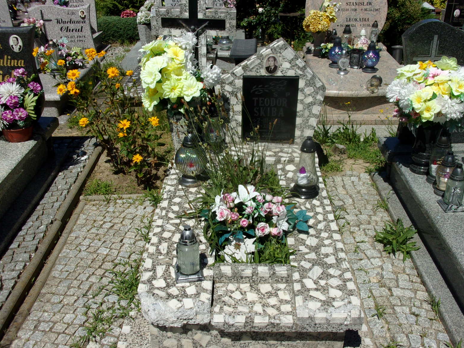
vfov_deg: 38.6
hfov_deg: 50.1
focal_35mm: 37
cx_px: 247
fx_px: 496
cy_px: 190
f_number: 10.8
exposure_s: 1/200
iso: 80
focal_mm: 5.1
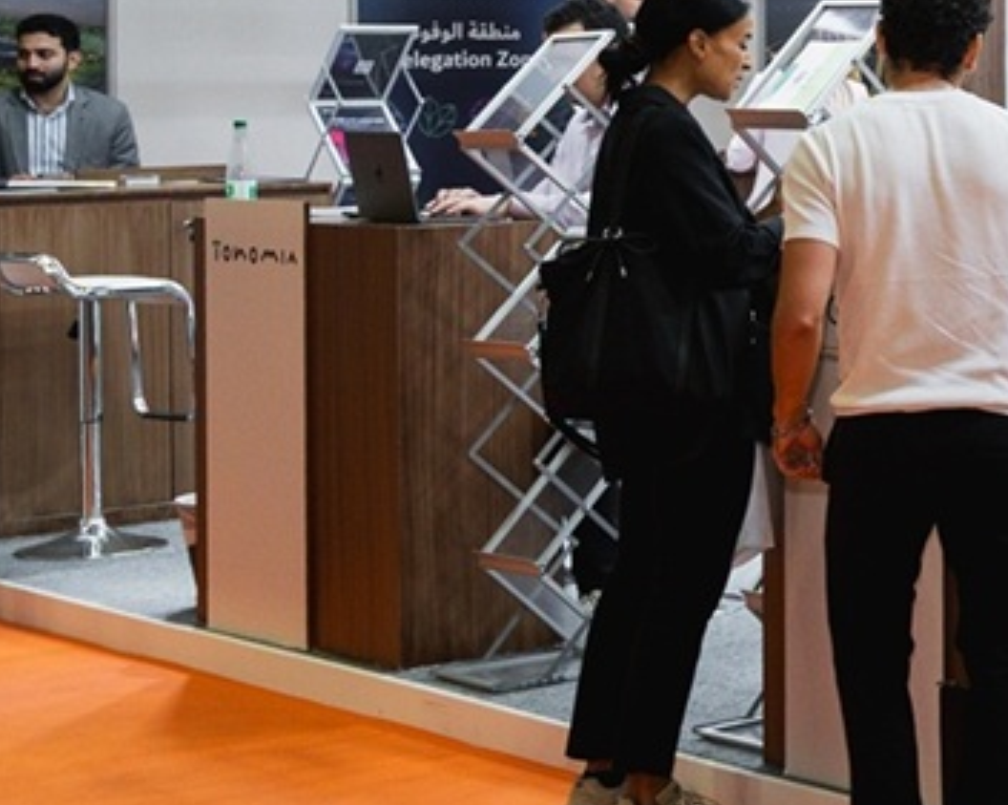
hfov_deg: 17.0
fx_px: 2862
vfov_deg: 15.4
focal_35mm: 96
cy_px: -150
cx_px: 1724
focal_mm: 24
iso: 1600
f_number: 5
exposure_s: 1/100
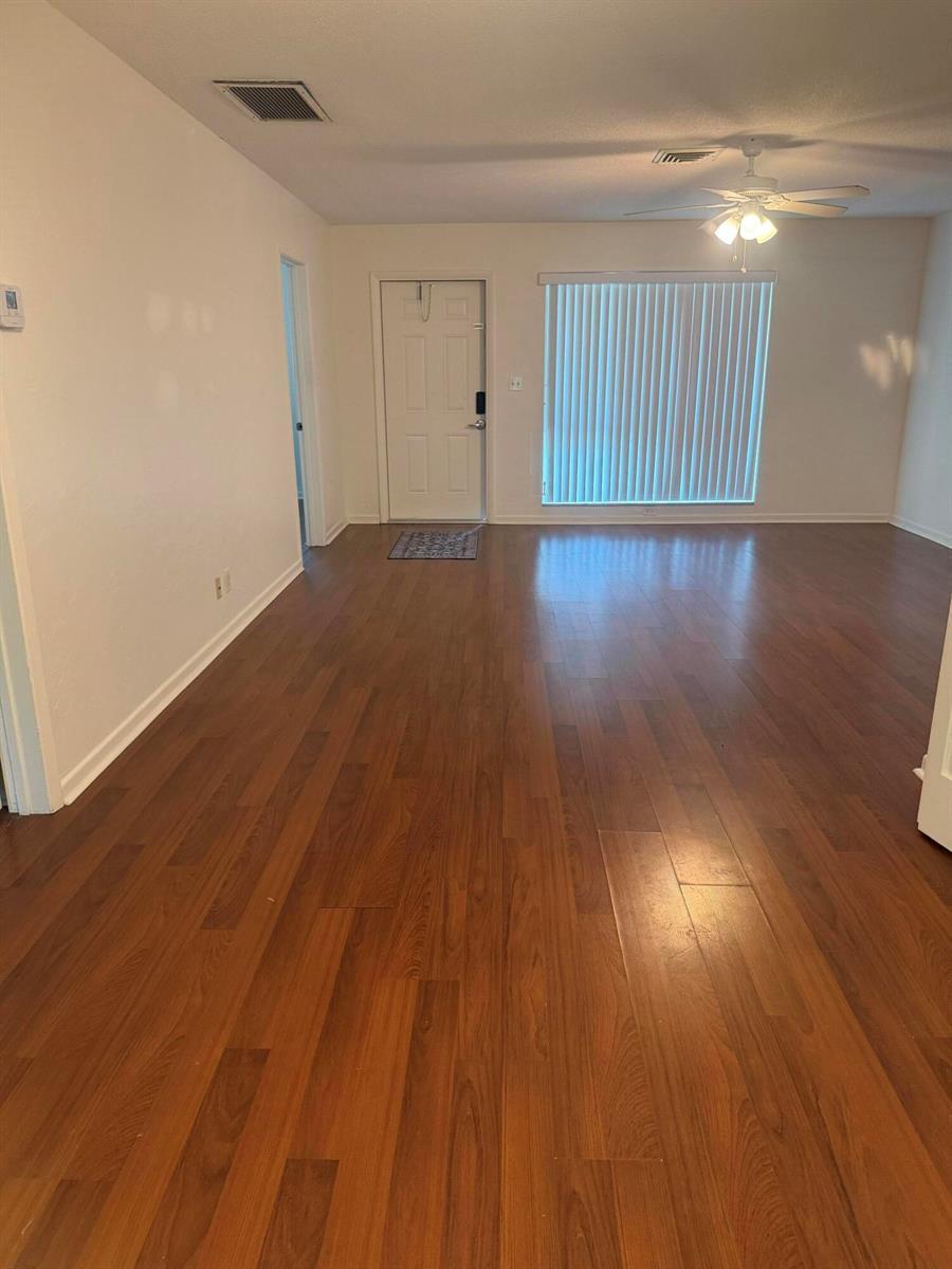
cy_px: 634
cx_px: 476
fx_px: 880
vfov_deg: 71.6
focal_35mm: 24
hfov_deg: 56.8
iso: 320
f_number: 1.78
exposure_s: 1/60
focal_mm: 6.76
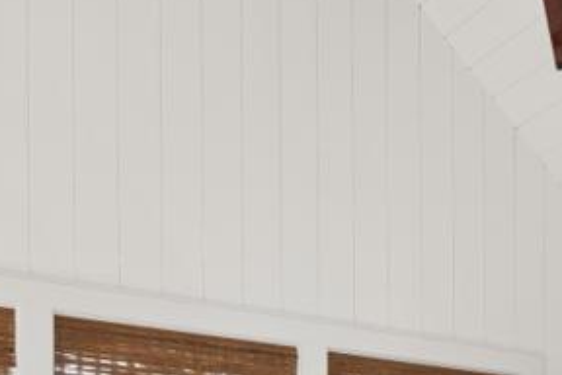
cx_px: 519
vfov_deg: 16.0
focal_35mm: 75
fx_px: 1171
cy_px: 627
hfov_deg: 26.0
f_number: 11
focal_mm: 12
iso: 1000
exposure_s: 1/10
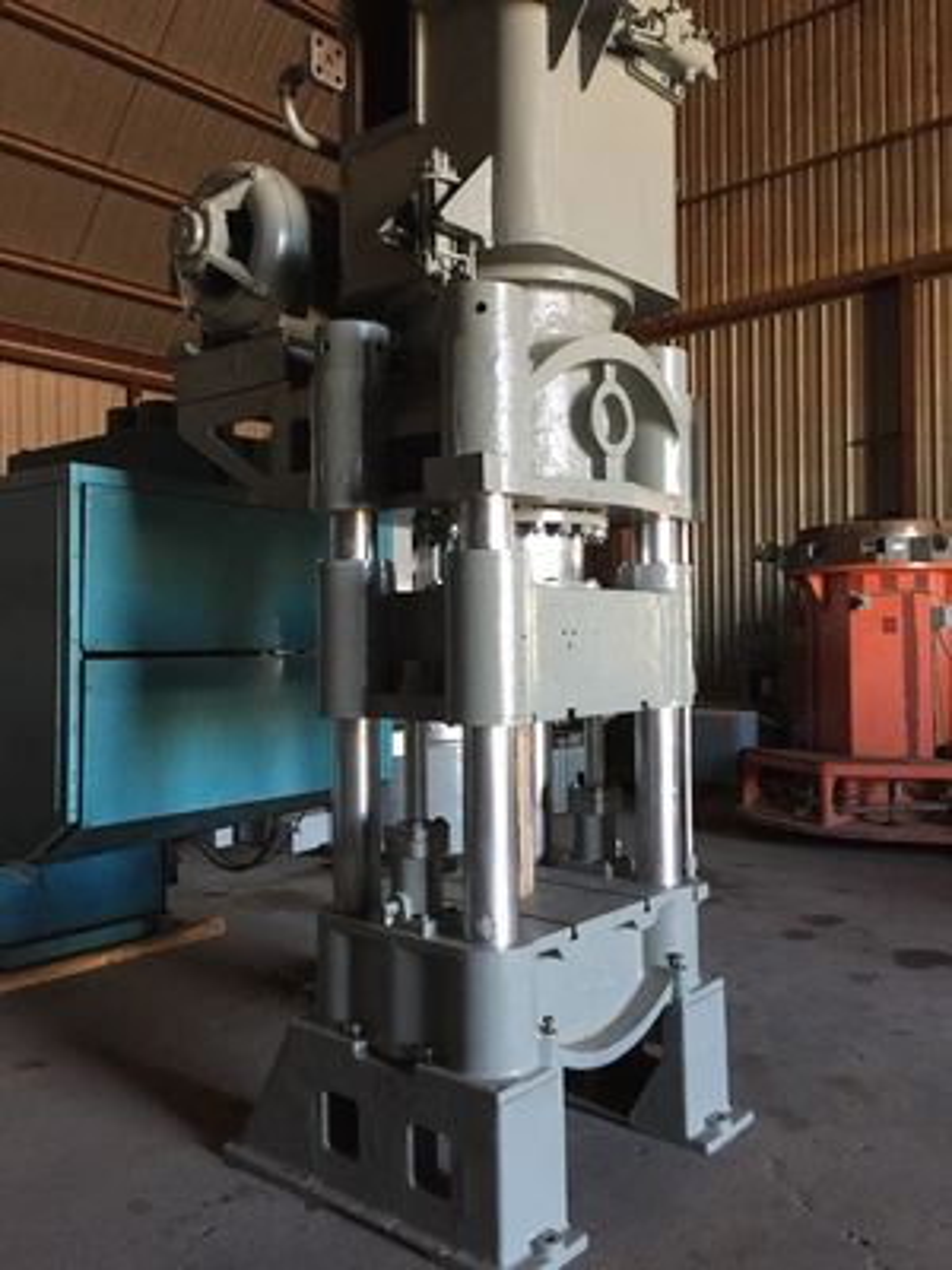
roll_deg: +0.5
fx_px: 1063
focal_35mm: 29
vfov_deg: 61.7
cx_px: 476
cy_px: 635
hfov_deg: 48.2
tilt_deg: +0.1
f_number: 2.2
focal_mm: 4.15
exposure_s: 1/30
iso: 125
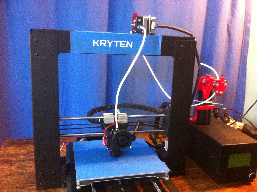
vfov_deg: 40.6
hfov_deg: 52.7
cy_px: 96
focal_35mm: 35
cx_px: 128
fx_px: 259
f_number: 2.8
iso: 500
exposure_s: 1/15
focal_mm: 3.85
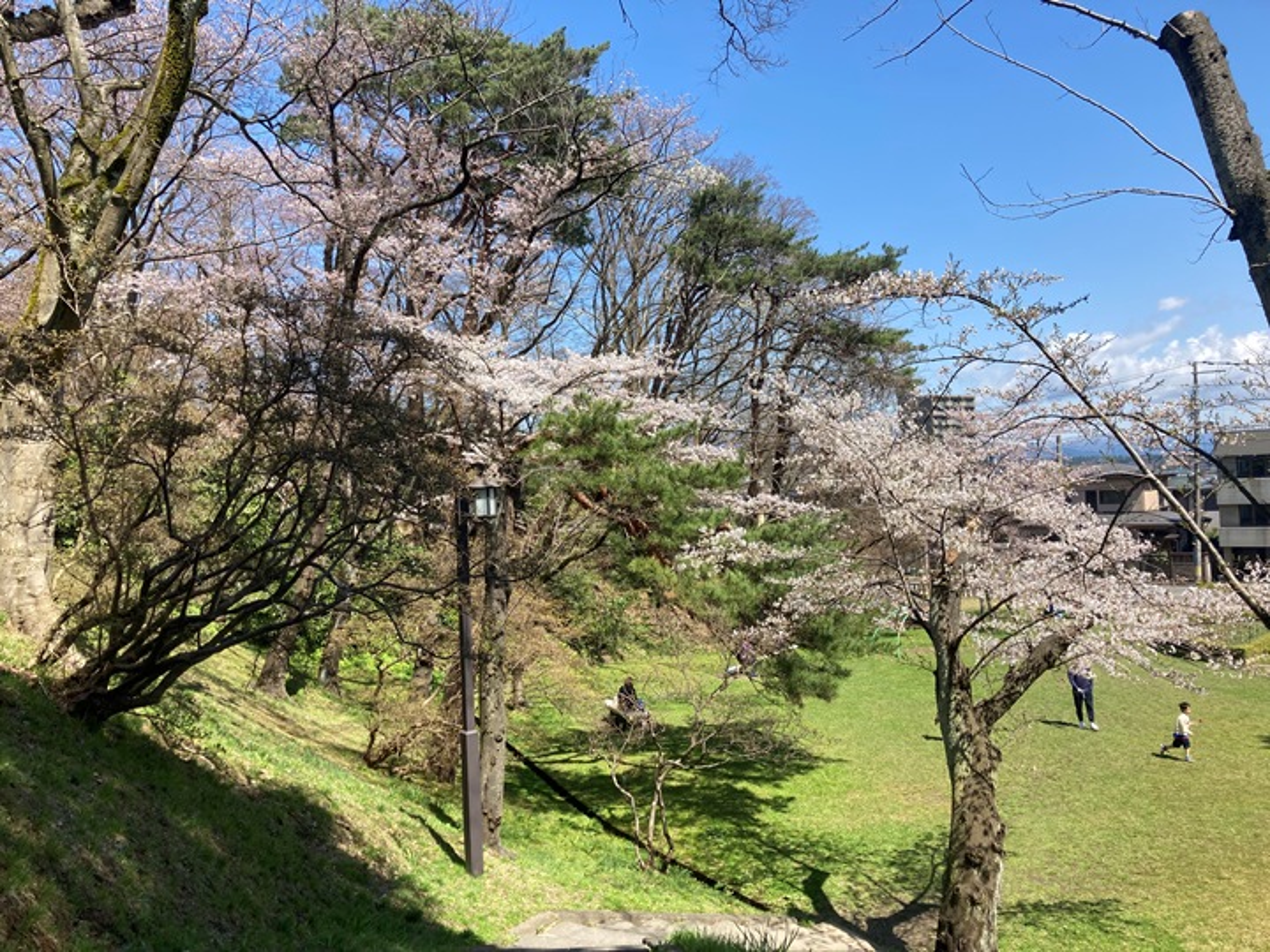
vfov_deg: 49.7
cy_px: 476
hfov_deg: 63.4
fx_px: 1027
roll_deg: +2.3
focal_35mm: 28
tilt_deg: +0.5
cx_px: 635
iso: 20
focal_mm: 3.99
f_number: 1.8
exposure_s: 1/1230
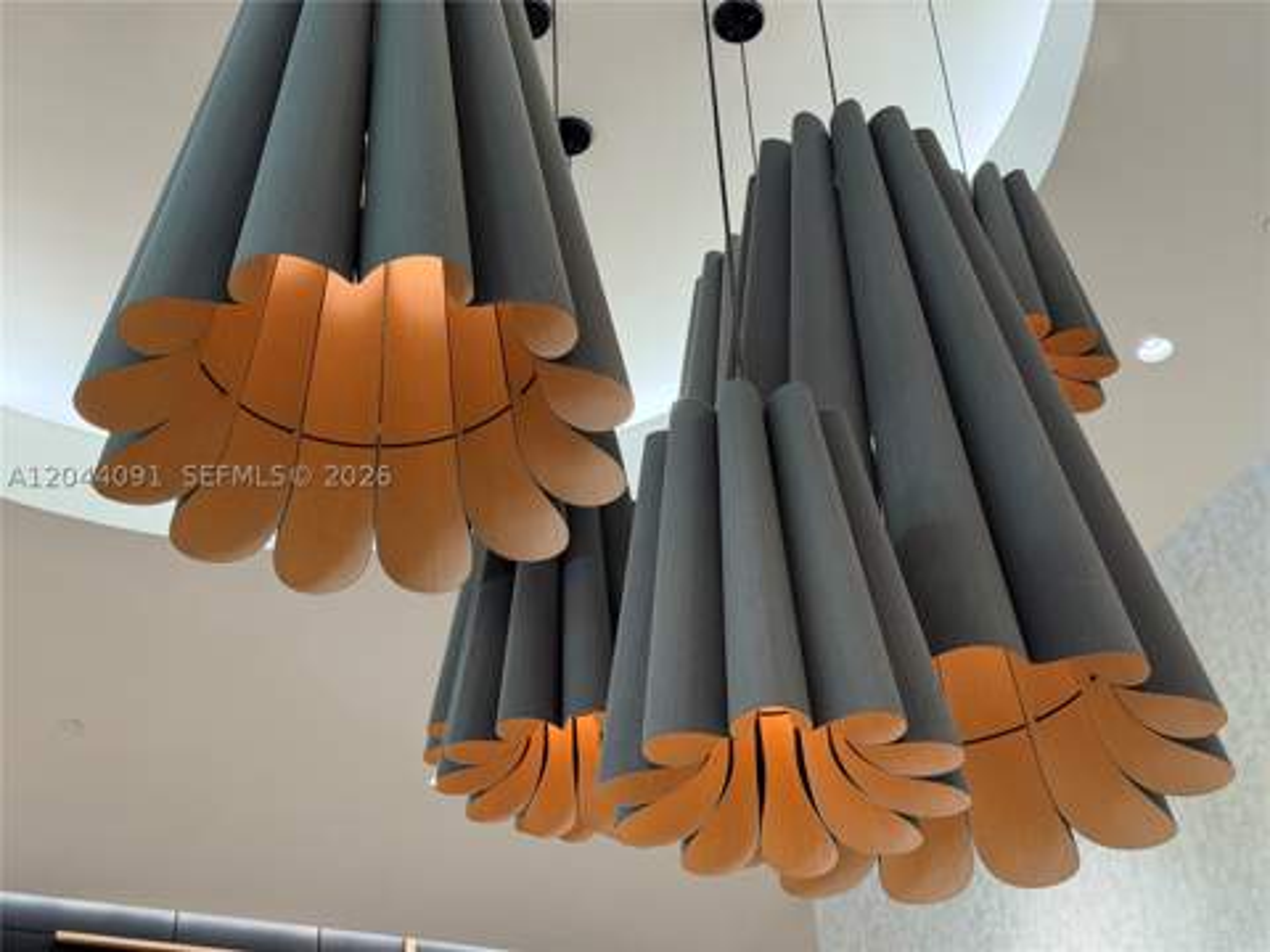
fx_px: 1761
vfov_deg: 30.3
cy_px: 476
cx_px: 635
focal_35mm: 48
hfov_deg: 39.7
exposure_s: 1/60
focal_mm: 6.76
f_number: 1.78
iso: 250
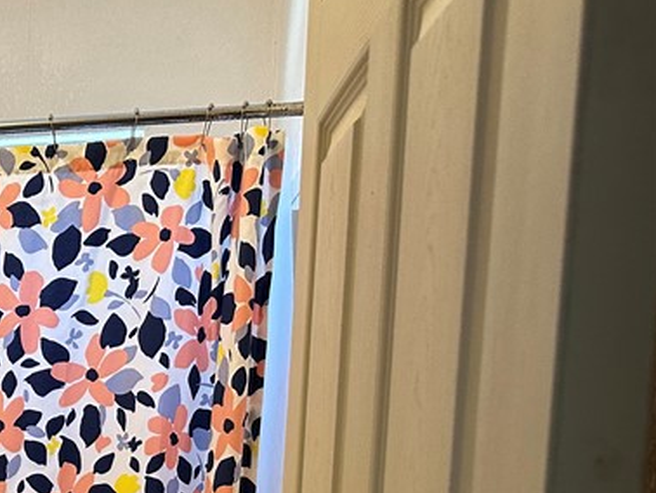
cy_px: 618
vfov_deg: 20.8
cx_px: -226
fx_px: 1233
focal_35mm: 65
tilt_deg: -8.4
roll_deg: +0.3
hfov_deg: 25.2
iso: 200
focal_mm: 6.86
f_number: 1.78
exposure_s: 1/60
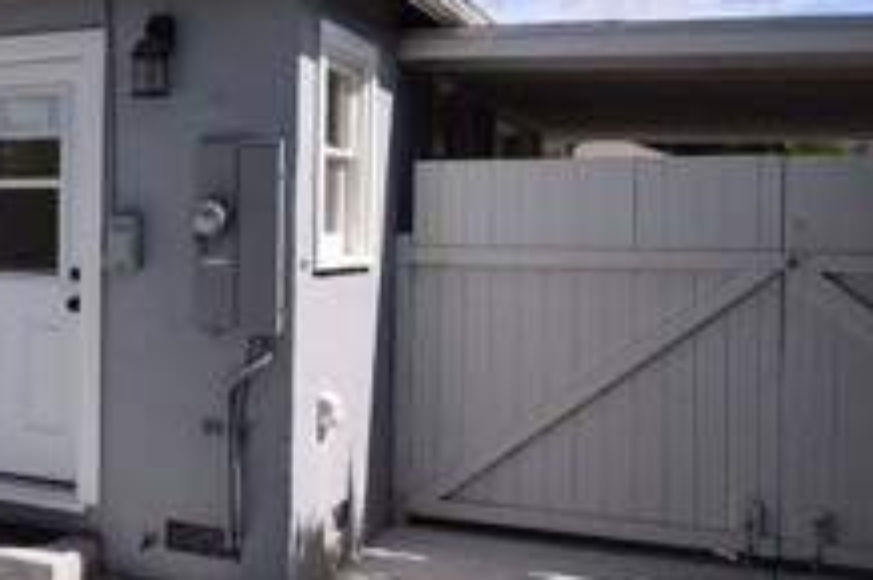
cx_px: -112
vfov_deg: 27.7
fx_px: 1174
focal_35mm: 48
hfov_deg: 34.5
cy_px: 234
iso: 200
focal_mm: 11
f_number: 10
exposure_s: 1/400
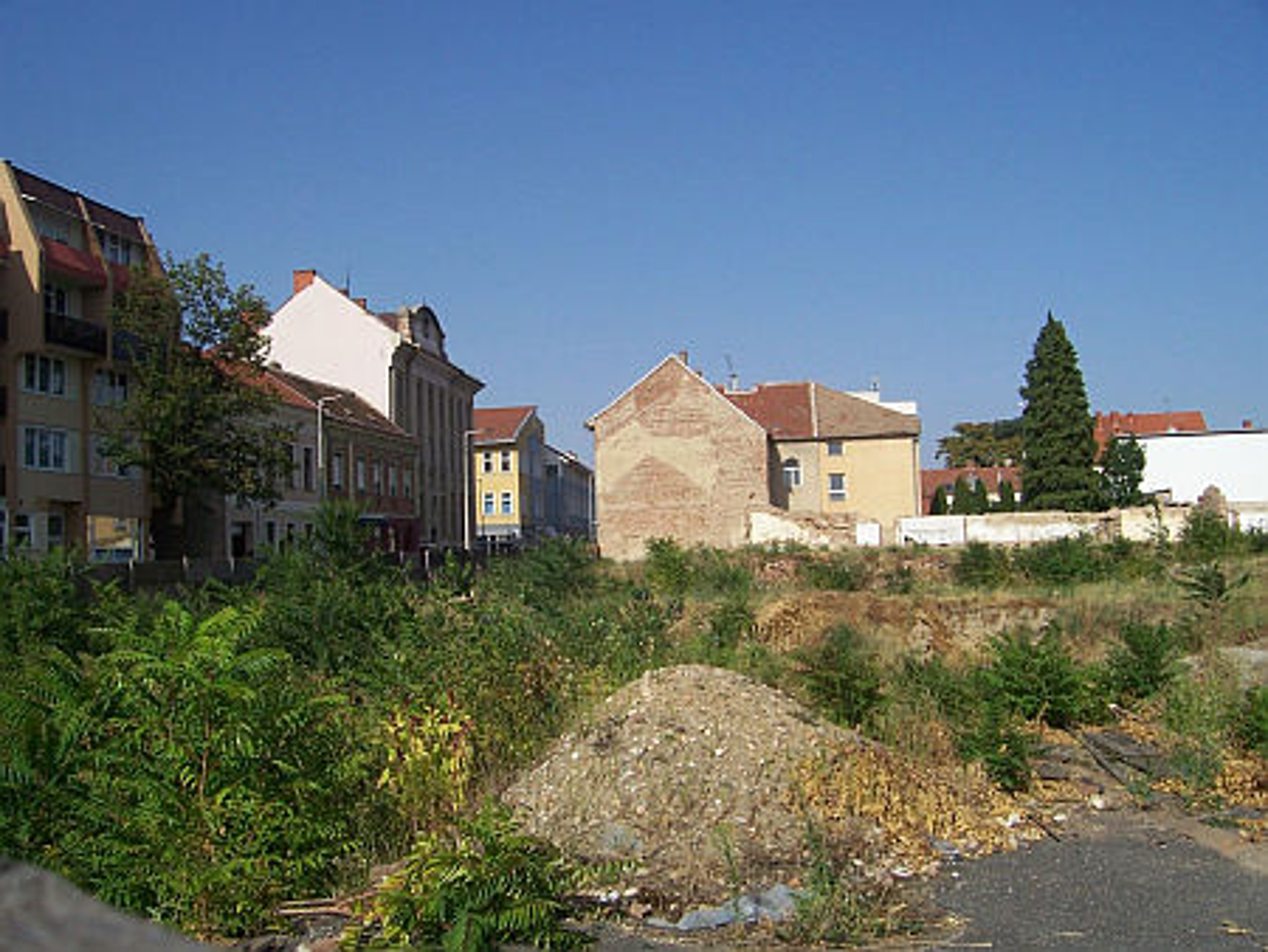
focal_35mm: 34
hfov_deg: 53.9
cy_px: 476
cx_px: 634
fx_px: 1246
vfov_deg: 41.8
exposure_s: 1/750
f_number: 5.6
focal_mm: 5.6
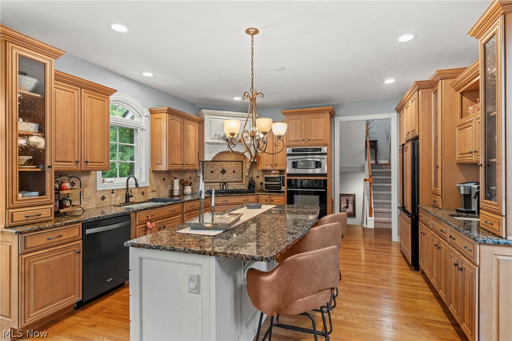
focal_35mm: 19
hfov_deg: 86.9
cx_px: 256
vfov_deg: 64.5
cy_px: 170
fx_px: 270
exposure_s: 1
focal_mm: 19
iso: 250
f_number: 9
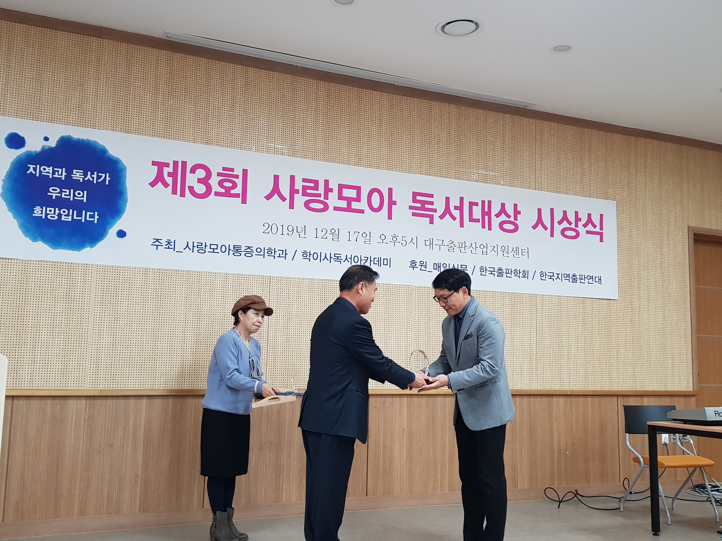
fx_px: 542
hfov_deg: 67.3
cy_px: 270
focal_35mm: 26
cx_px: 361
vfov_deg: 53.1
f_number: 1.7
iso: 125
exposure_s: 1/60
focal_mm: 4.2
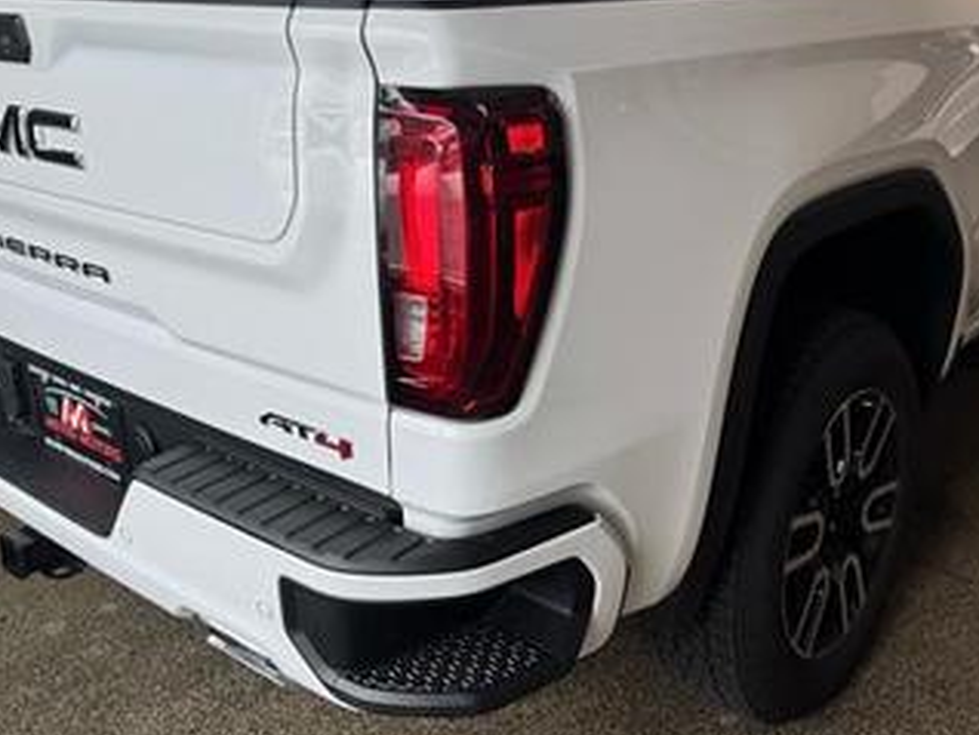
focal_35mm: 38
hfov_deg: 48.9
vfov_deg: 37.4
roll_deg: +2.9
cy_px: 255
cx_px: 514
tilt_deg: -15.5
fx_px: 1076
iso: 80
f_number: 1.78
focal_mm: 6.76
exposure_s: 1/671
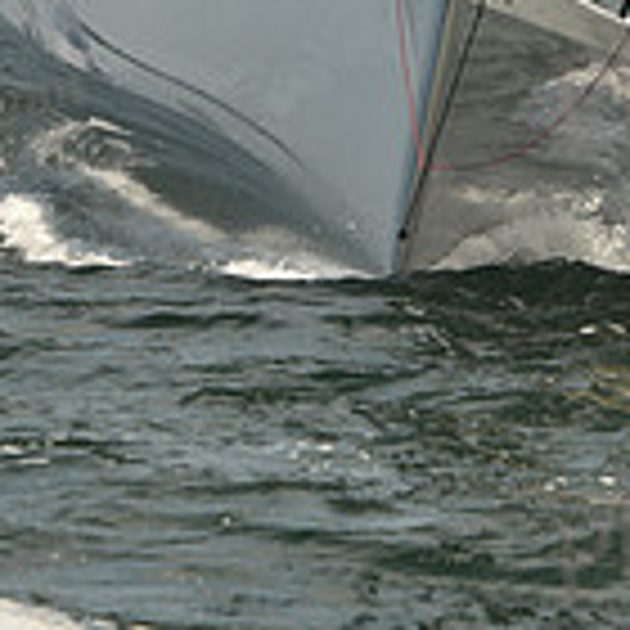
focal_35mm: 493
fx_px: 10151
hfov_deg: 3.6
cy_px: -142
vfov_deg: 3.5
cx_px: 320
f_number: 7.1
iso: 250
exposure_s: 1/640
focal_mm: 140
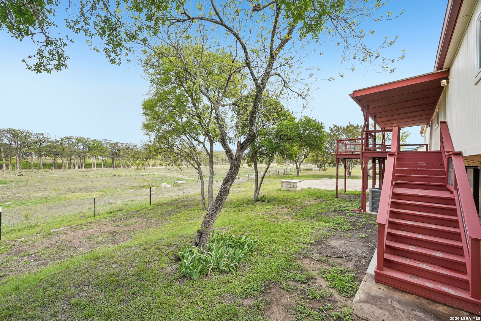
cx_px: 240
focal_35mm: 16
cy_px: 160
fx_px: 220
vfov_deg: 72.1
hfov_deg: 95.0
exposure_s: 1/125
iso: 100
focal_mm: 16.5
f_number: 8
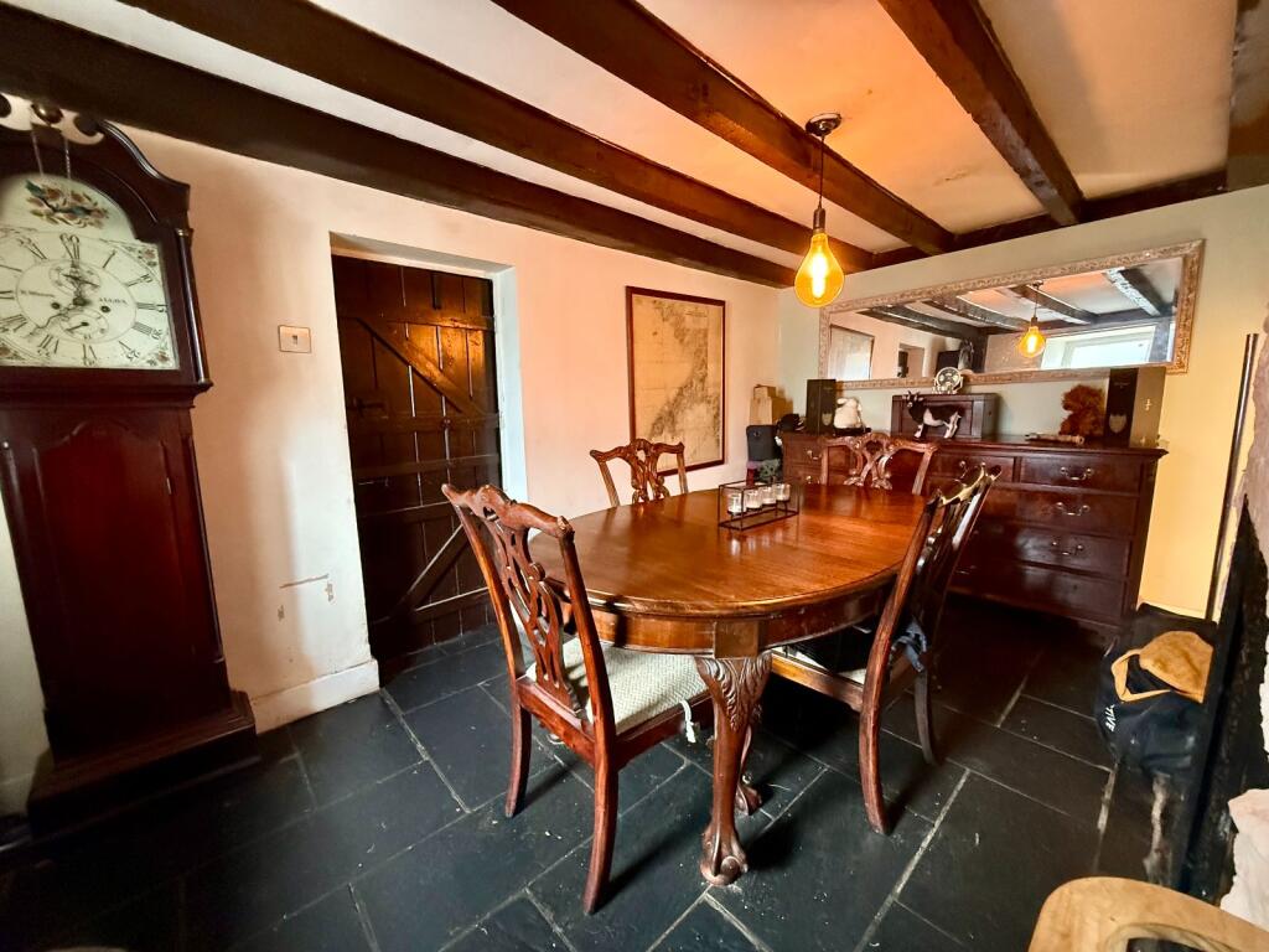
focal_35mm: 14
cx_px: 634
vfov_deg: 85.7
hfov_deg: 102.1
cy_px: 476
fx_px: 513
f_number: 2.2
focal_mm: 2.22
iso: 800
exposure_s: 1/59
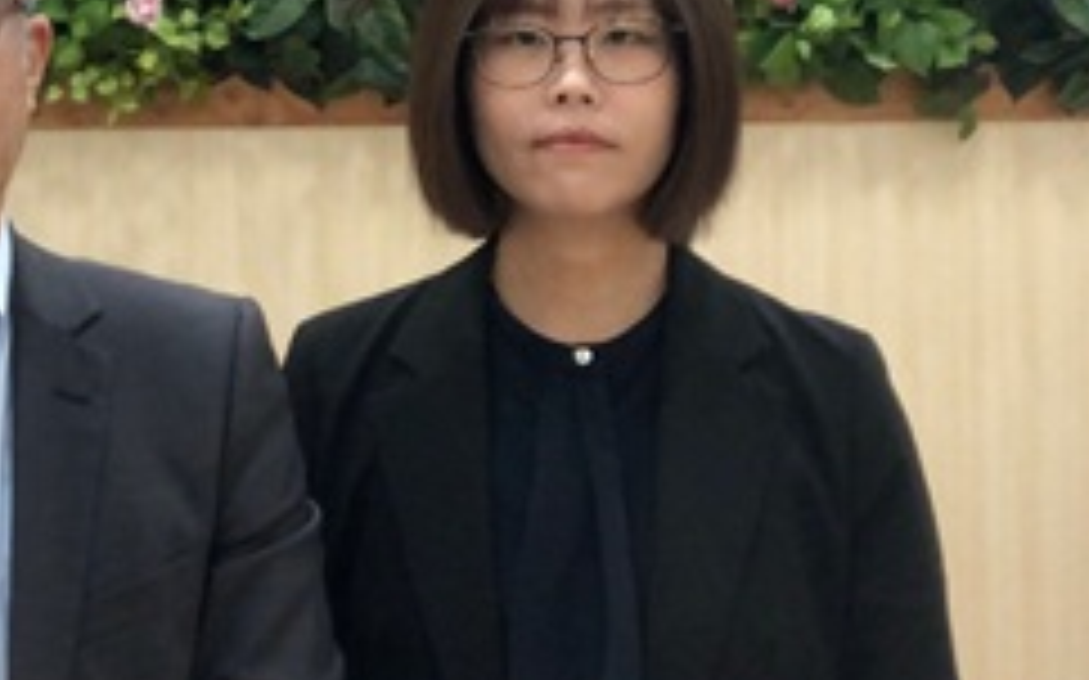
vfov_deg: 17.3
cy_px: -32
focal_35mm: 73
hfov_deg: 27.8
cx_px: 248
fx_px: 2166
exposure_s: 1/60
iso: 160
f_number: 2.2
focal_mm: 2.87
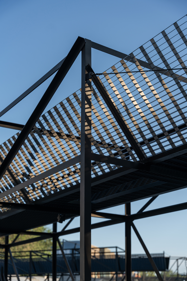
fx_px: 423
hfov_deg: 24.9
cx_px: 94
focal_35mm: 54
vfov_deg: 36.7
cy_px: 140
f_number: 4
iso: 100
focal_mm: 54.3
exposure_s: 1/800
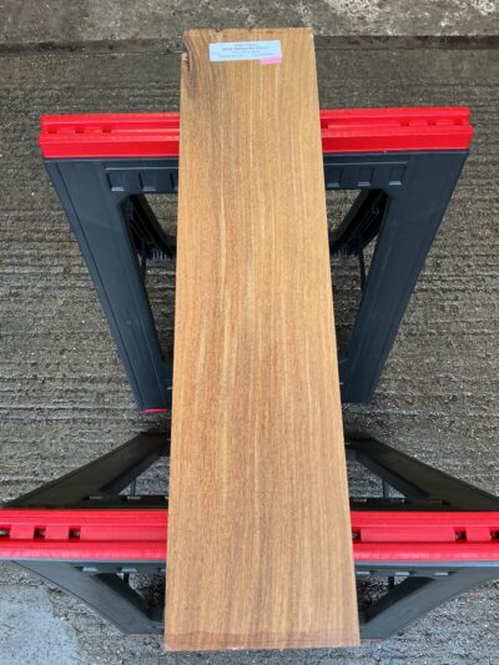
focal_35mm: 29
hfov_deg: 48.2
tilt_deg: -71.4
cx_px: 250
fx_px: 557
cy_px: 332
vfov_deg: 61.6
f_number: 1.8
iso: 100
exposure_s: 1/50
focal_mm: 3
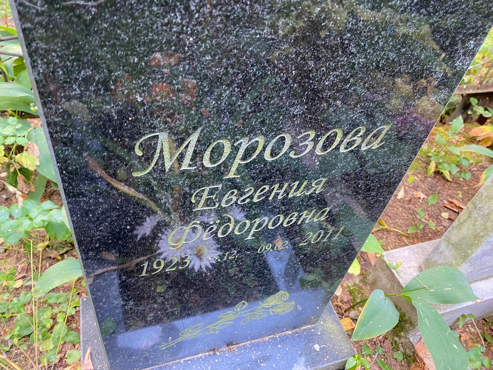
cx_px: 246
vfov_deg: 53.1
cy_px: 185
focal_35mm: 26
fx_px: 370
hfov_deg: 67.3
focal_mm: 4.25
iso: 250
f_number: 1.8
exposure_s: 1/60
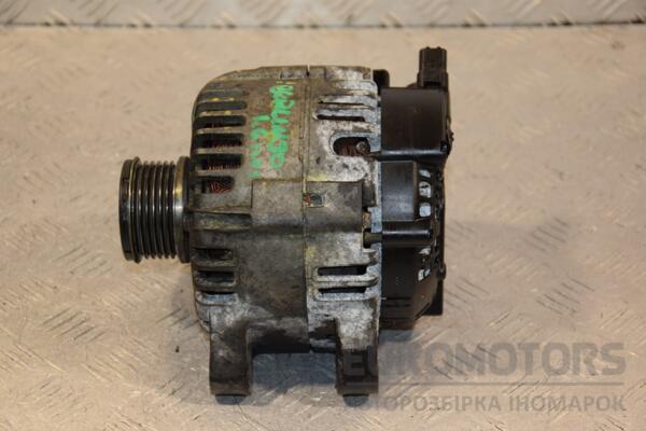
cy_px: 216
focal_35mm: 93
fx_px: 1669
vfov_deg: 14.7
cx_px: 323
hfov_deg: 21.9
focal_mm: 62
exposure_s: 1/160
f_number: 5.3
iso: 800
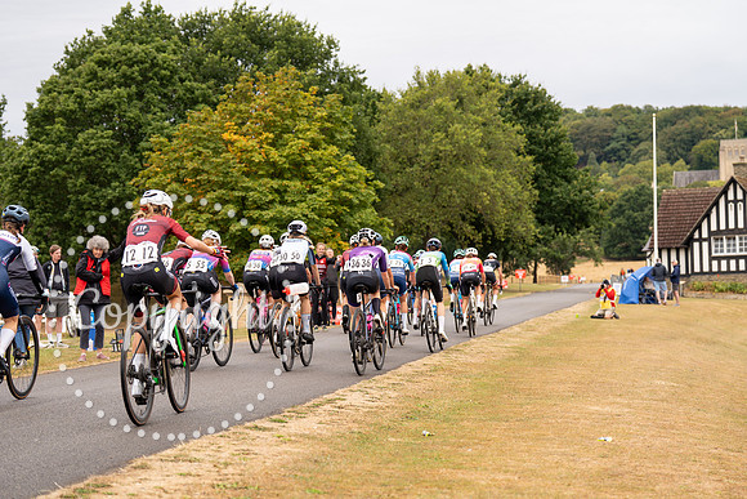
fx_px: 1453
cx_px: 374
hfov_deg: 28.8
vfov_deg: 19.5
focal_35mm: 70
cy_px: 250
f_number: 3.5
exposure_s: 1/1000
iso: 250
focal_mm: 70
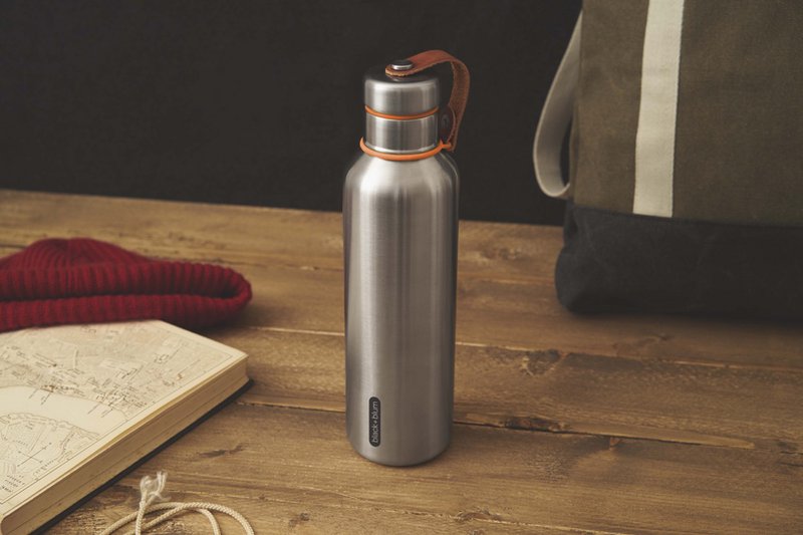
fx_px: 1226
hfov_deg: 36.3
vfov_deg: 24.6
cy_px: 268
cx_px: 402
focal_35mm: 55
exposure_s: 1/125
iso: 800
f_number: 5.6
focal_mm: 55
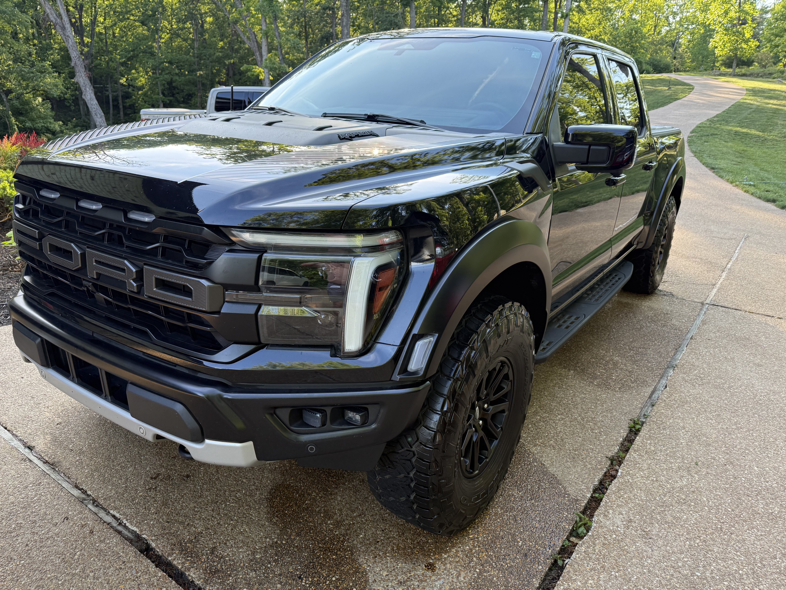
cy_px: 295
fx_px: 545
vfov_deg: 56.8
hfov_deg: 71.6
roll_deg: -1.2
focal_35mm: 24
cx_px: 393
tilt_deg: -14.9
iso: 100
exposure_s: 1/284
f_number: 1.78
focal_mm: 6.76
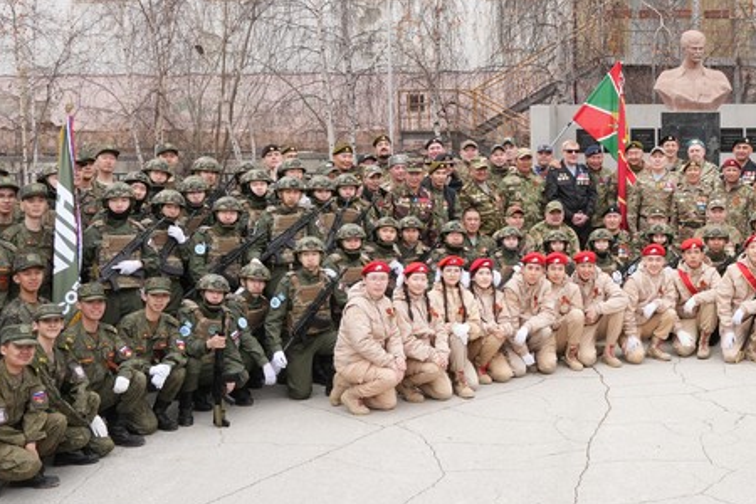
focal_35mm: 56
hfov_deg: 34.0
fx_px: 1176
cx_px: 655
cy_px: 114
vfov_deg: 23.9
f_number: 9
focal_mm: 28
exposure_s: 1/100
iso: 320
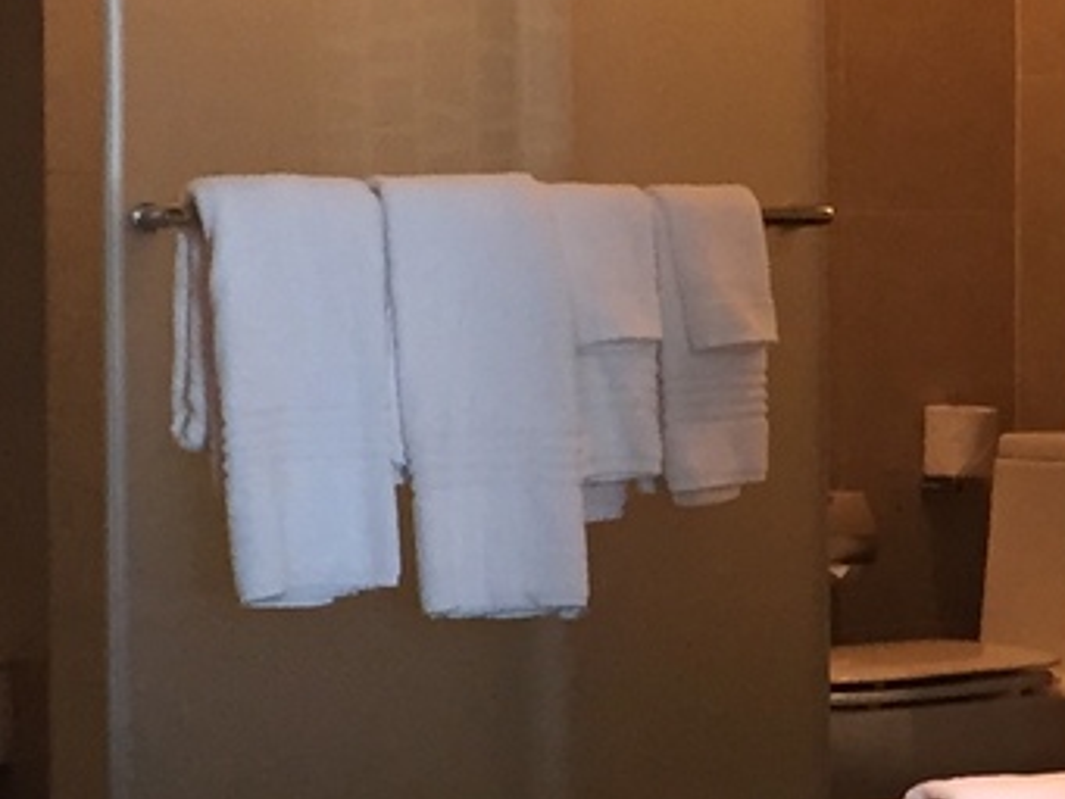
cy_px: 325
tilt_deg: -1.6
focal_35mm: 136
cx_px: 1512
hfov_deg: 13.8
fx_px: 4186
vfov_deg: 10.9
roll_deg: +0.2
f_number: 2.2
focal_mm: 4.15
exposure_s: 1/33
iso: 160
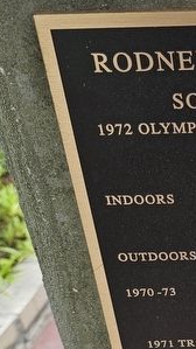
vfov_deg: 30.7
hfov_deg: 16.4
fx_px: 620
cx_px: 294
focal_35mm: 67
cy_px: 278
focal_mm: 6.3
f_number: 1.7
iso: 64
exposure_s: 1/207
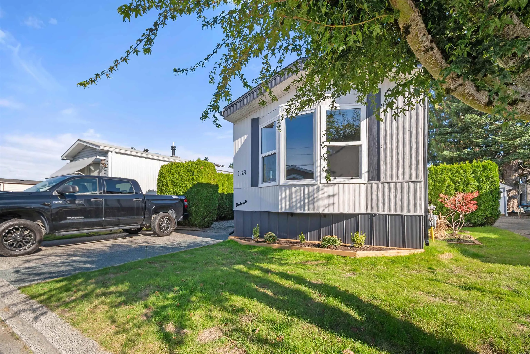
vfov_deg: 77.3
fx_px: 221
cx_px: 265
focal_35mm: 15
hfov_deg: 100.4
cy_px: 177
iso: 320
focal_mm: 10
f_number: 7.1
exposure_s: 1/1250
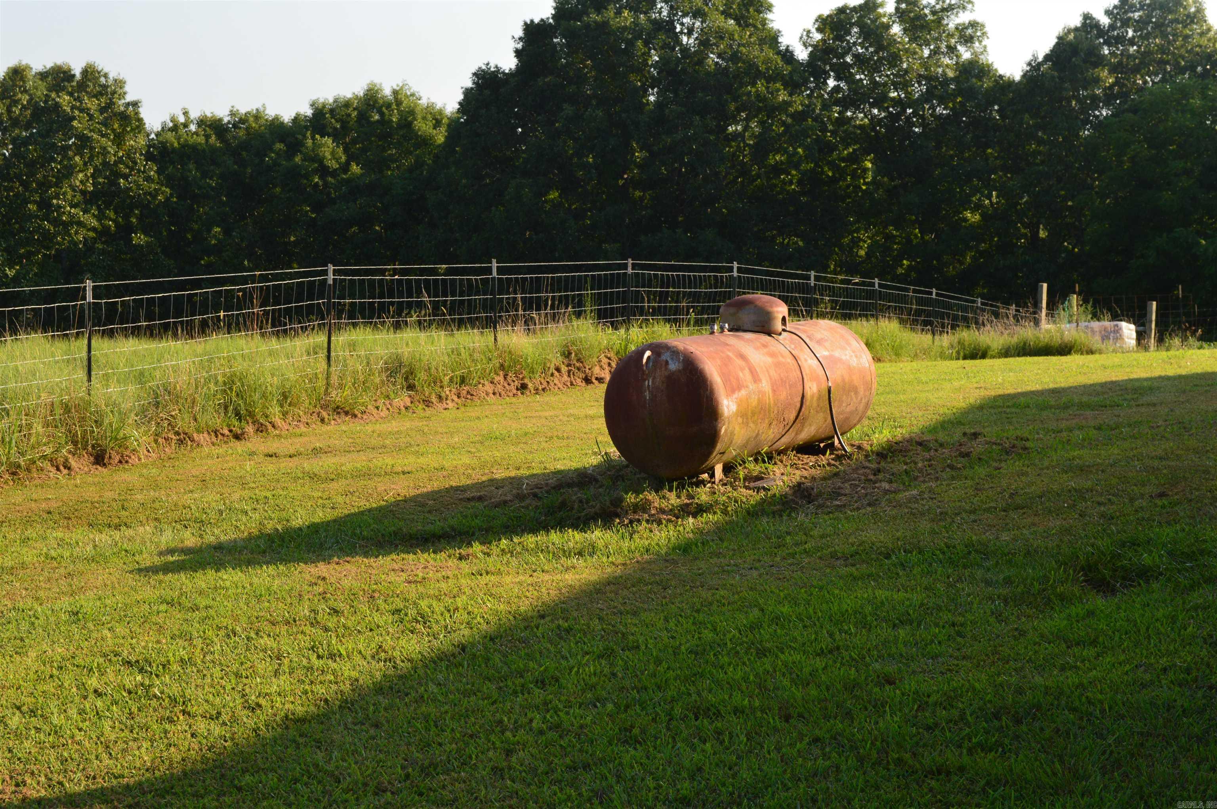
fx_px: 1824
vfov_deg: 25.0
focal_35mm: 54
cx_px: 608
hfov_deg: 36.9
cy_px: 404
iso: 400
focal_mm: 36
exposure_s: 1/250
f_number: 10
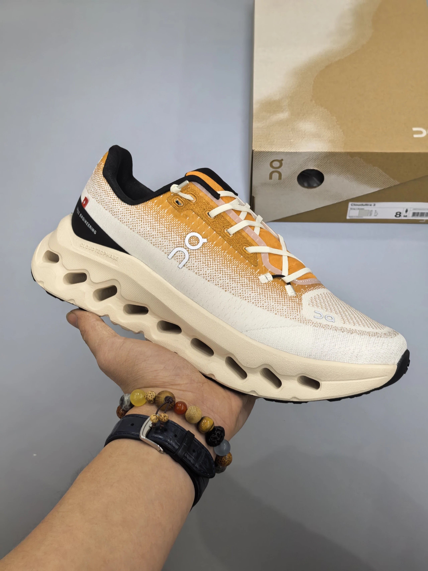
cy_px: 286
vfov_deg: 39.7
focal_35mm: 48
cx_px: 214
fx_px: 791
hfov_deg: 30.3
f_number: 2
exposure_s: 1/50
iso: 200
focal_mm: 5.75
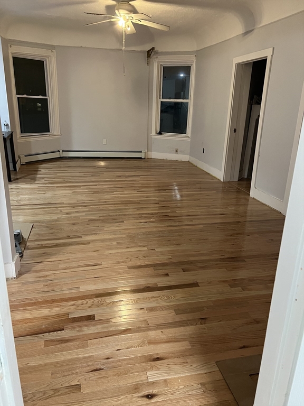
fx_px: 304
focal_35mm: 26
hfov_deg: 53.1
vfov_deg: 67.3
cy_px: 203
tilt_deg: -15.7
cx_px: 152
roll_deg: +0.5
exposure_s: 1/60
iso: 500
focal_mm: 5.7
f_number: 1.5
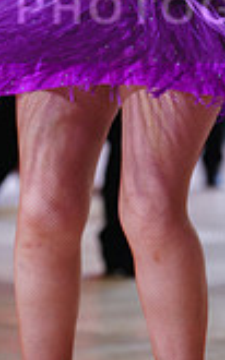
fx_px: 4006
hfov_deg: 3.2
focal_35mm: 408
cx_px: 150
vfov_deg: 5.1
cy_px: -9
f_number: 2.8
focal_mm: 114
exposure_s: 1/400
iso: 640
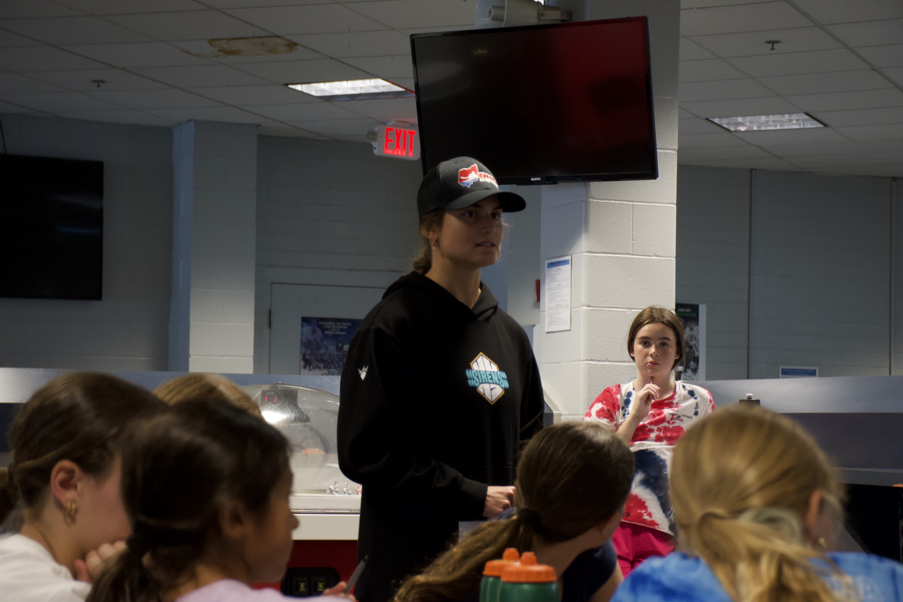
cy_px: 301
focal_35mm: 84
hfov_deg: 24.2
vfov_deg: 16.3
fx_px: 2107
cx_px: 452
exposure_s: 1/25
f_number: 4.8
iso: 1600
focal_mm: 56
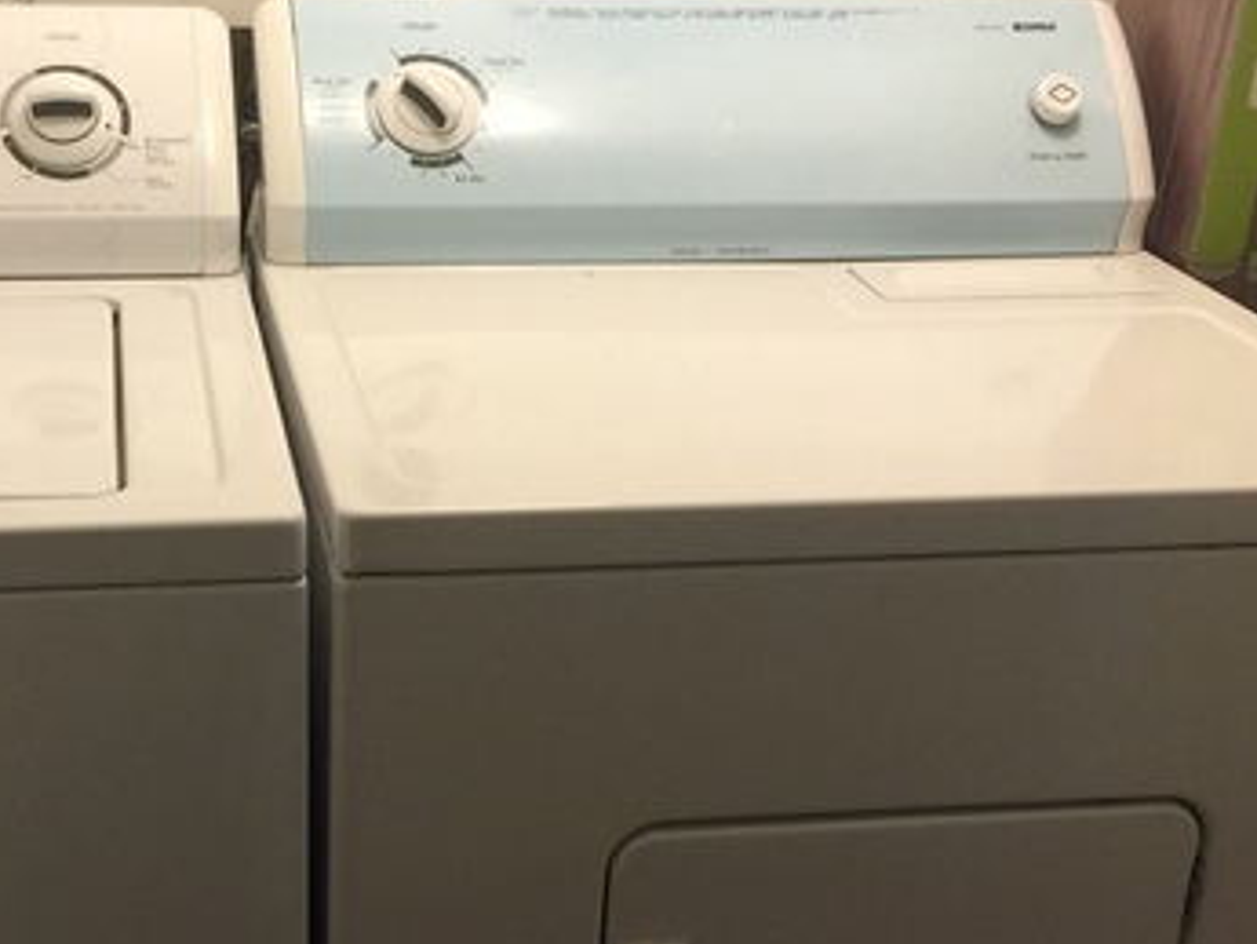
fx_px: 2034
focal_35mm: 56
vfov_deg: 26.0
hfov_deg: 34.0
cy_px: 601
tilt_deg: -23.6
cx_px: 410
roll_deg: -2.3
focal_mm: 4.15
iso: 100
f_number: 2.2
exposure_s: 1/15
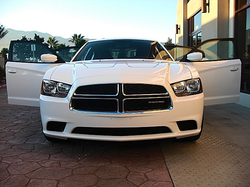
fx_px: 260
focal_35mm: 36
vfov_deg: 39.7
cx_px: 125
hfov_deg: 51.4
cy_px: 94
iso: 50
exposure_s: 1/100
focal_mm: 6.3
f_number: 2.8
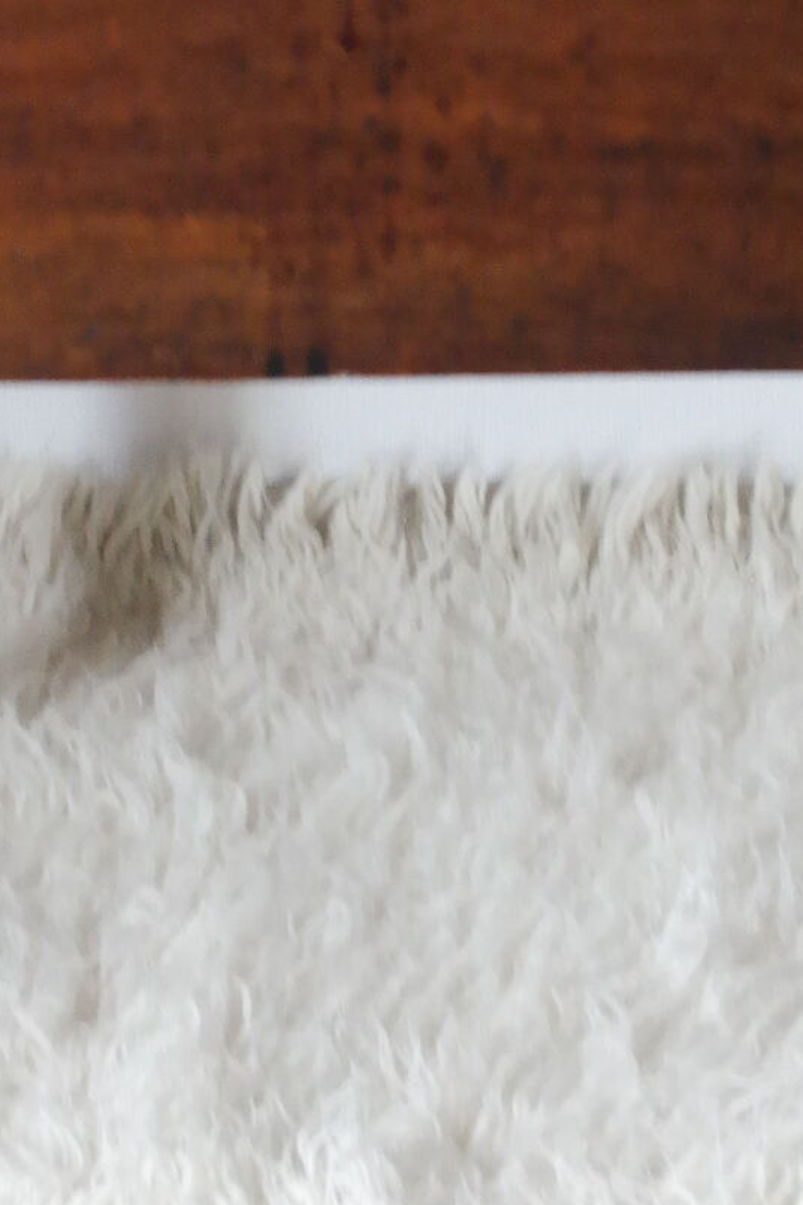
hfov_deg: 7.6
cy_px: 490
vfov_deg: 11.4
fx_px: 6058
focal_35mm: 181
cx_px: 432
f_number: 5.6
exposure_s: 1/30
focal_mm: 32
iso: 1600
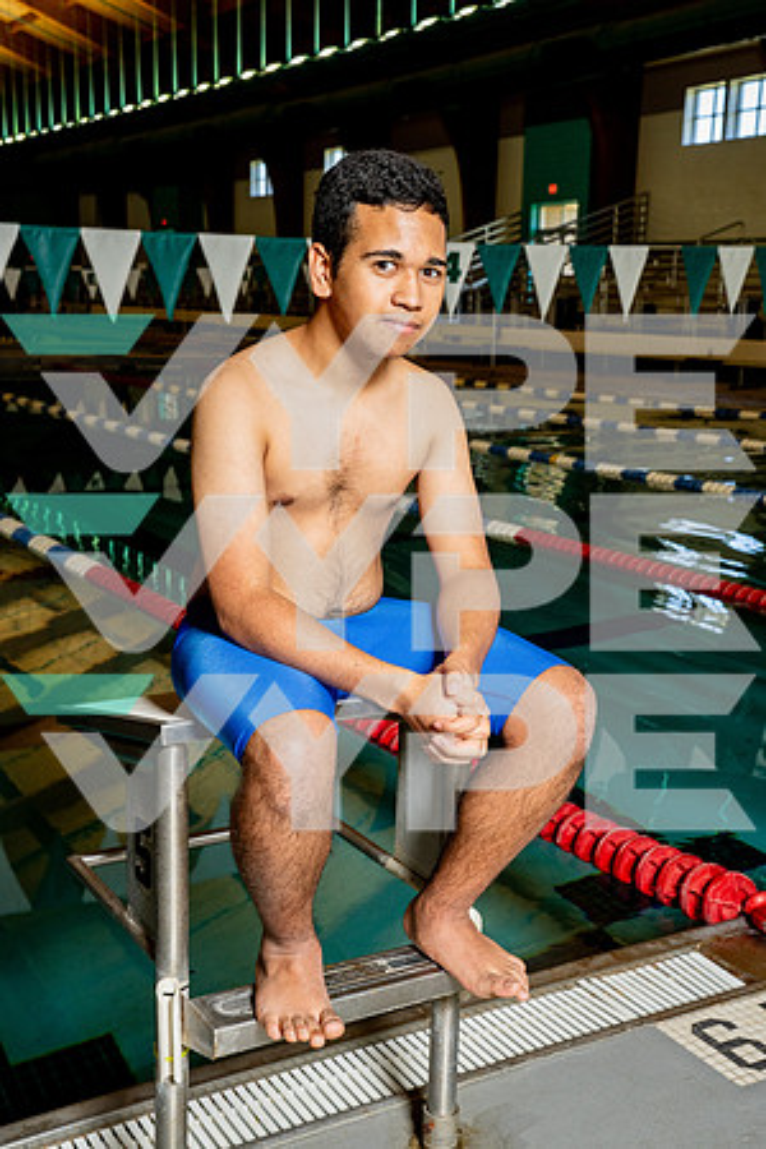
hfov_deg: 31.2
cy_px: 574
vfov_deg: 45.4
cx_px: 383
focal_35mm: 43
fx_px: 1372
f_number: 7.1
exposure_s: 1/250
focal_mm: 43
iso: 1600
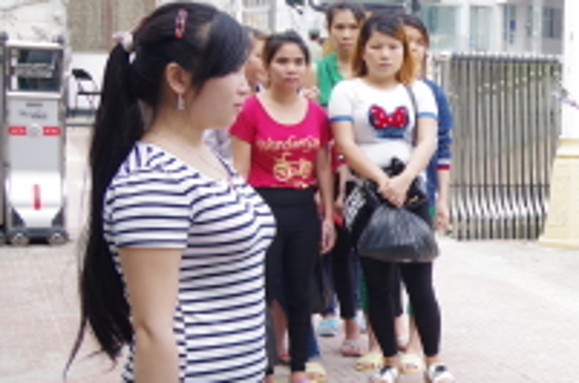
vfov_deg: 15.7
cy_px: 268
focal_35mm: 86
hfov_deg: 21.2
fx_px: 1386
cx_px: 766
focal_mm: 21
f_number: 6.3
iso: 200
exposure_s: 1/125
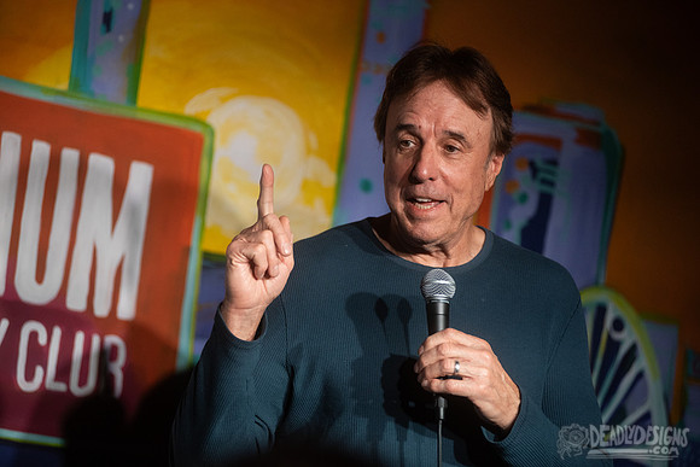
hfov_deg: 12.1
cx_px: 350
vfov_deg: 8.1
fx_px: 3306
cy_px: 234
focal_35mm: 170
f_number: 3.5
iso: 2000
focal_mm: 170
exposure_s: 1/320
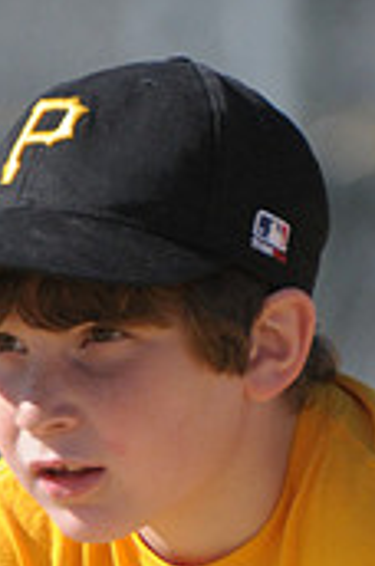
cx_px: 285
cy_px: 790
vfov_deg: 1.0
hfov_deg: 0.7
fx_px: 31672
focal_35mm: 2019
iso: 640
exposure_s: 1/4000
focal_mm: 400
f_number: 4
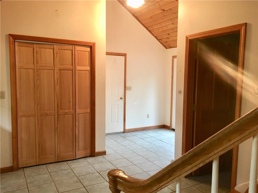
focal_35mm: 29
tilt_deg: -6.4
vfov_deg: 48.2
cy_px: 96
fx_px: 216
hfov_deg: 61.7
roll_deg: -0.6
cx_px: 129
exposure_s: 1/30
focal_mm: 4.15
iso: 125
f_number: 2.2
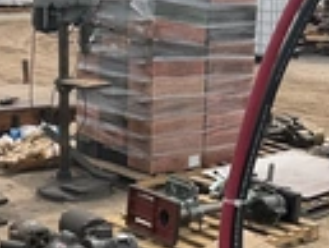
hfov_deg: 21.0
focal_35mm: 90
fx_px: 856
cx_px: 337
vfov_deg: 16.4
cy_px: 130
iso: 25
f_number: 1.8
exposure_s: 1/1490
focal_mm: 3
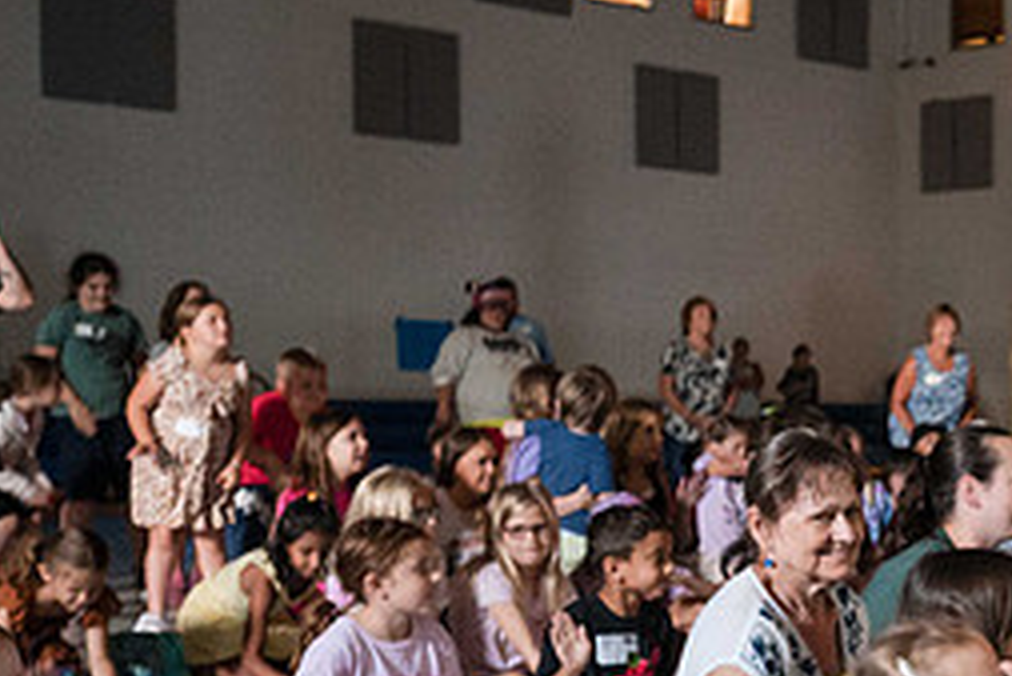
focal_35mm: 72
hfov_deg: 25.9
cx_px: 1118
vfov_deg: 18.8
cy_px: 509
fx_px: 2025
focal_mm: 30
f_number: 4
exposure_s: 1/60
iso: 8000
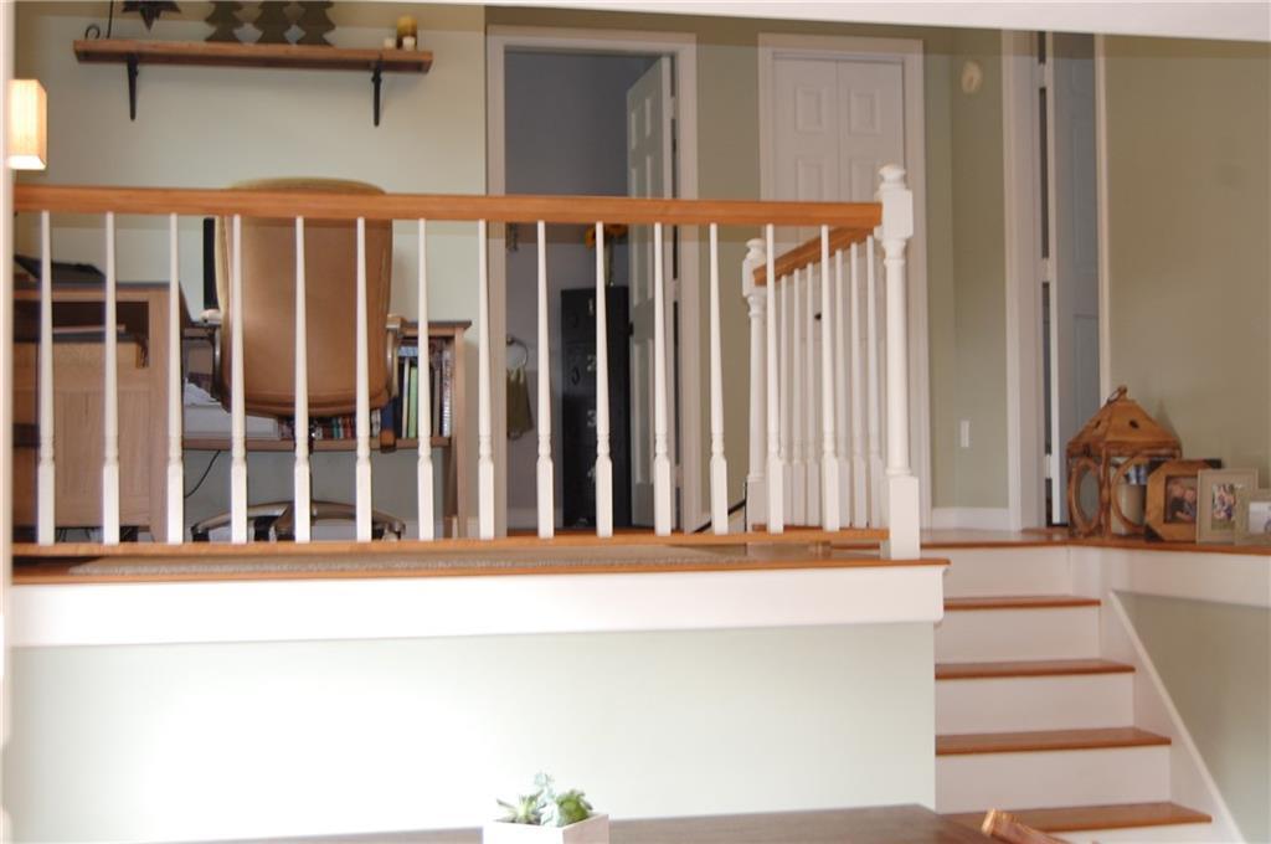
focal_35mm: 51
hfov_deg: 38.9
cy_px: 422
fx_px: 1798
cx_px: 636
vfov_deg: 26.4
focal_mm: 34
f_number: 4.5
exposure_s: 1/15
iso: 400
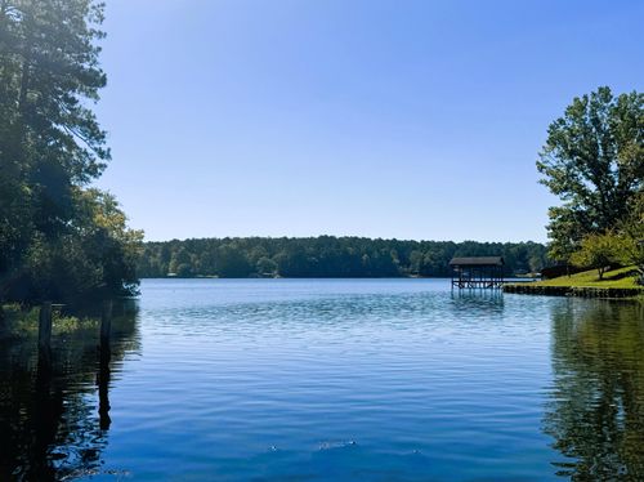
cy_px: 241
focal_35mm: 38
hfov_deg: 49.0
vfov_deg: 37.7
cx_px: 322
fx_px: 706
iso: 80
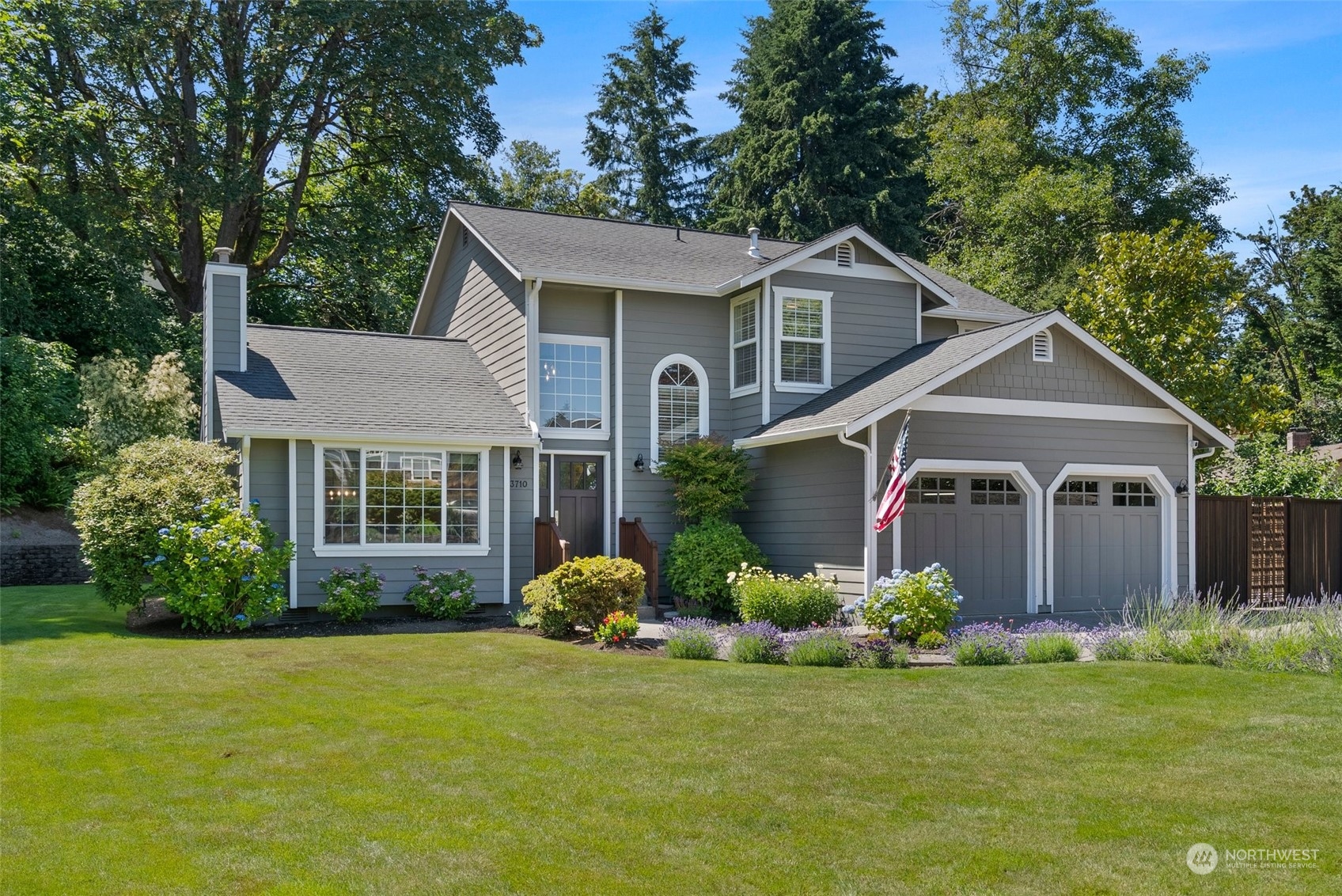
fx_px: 1119
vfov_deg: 43.6
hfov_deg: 61.9
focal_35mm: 30
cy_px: 448
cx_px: 671
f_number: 8
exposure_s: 1/80
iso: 500
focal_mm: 30
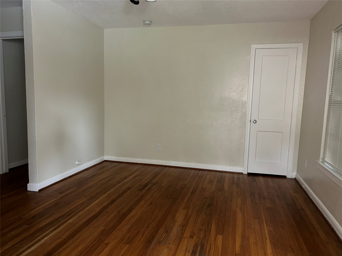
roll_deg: -1.8
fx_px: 257
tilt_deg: -6.7
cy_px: 128
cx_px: 171
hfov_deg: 67.3
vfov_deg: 53.1
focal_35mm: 26
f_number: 1.5
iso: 80
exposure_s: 1/17
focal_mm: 5.7
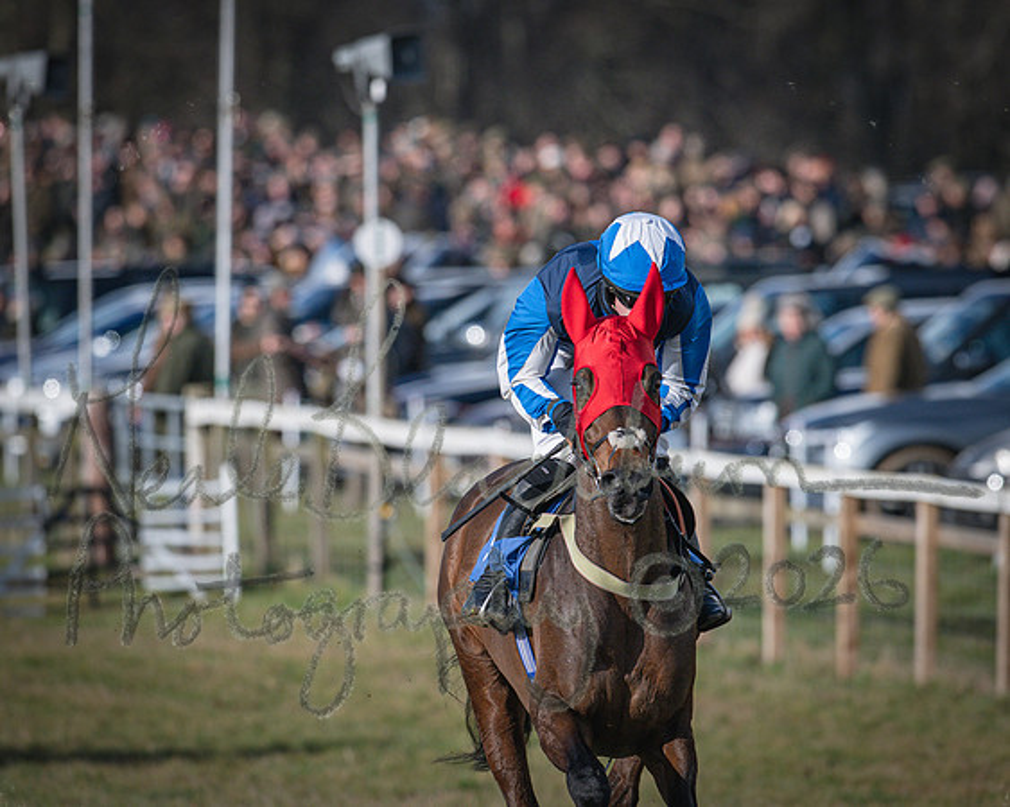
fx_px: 20201
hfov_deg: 2.9
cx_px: 505
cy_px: 404
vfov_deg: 2.3
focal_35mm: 676
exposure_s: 1/3200
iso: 400
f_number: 5
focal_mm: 400
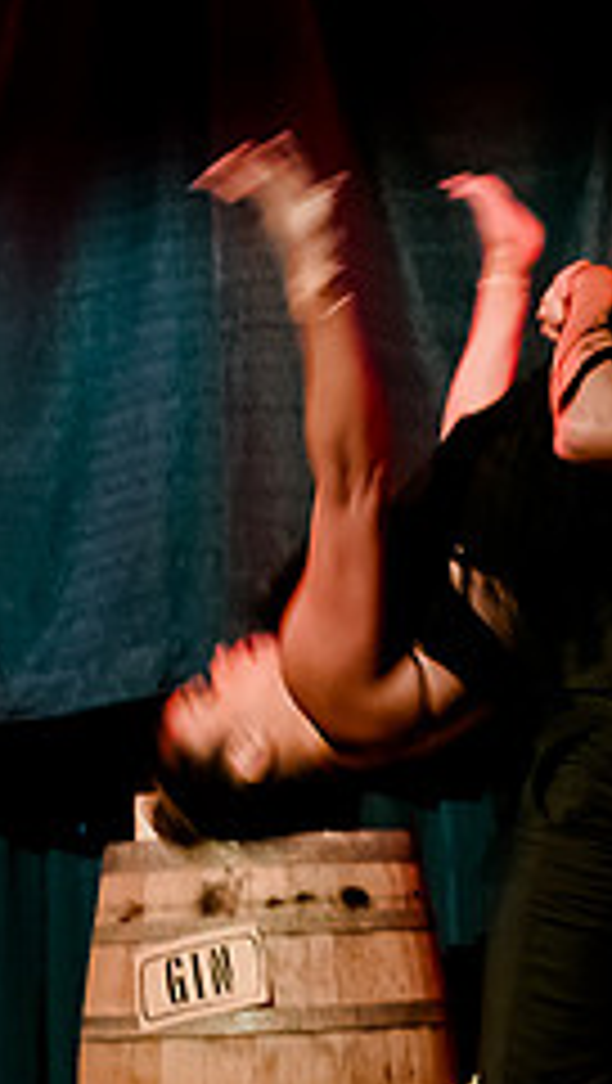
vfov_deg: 20.3
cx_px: 420
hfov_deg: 11.5
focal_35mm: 105
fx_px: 3022
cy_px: 590
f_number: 2.8
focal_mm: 29
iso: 5000
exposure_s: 1/100
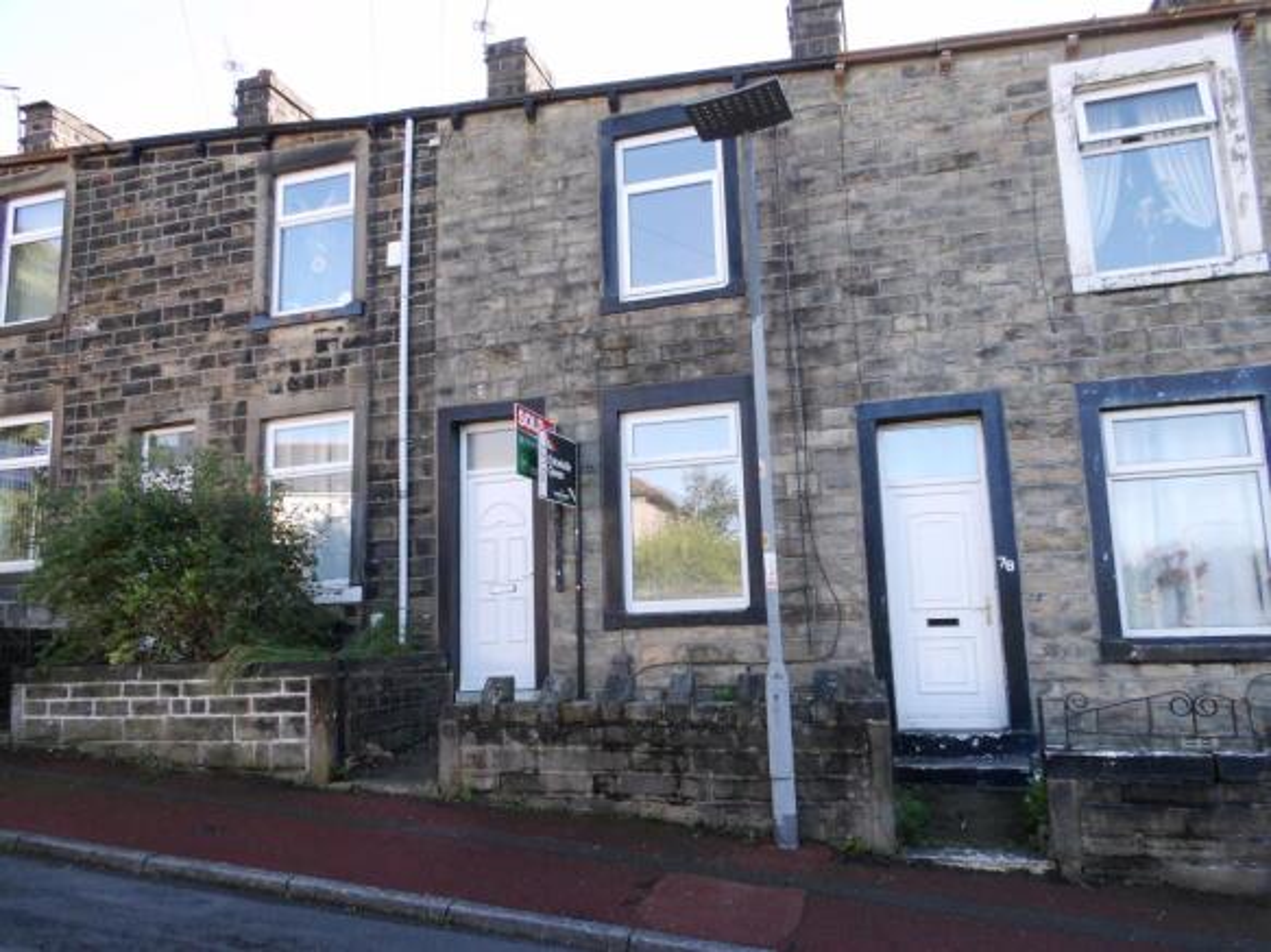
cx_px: 636
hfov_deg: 71.6
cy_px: 476
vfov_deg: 56.8
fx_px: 881
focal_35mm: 24
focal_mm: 4.3
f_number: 4.1
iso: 100
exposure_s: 1/83
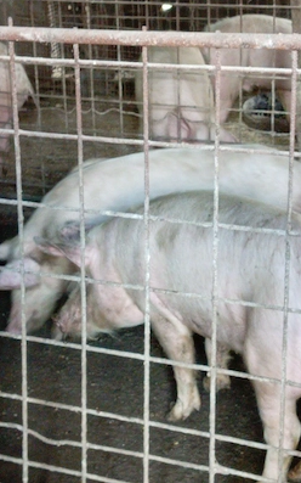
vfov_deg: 26.8
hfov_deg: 16.9
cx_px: 180
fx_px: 1011
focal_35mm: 77
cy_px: 240
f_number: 1.8
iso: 1165
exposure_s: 1/20
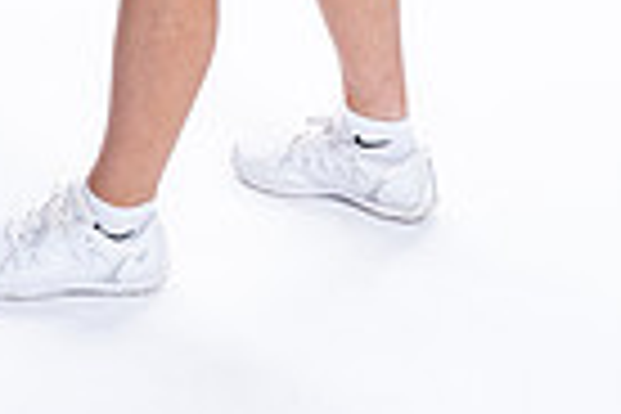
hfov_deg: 15.7
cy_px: -526
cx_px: 140
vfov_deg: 9.5
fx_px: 2242
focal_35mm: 130
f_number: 5.6
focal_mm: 40
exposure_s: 1/250
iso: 400
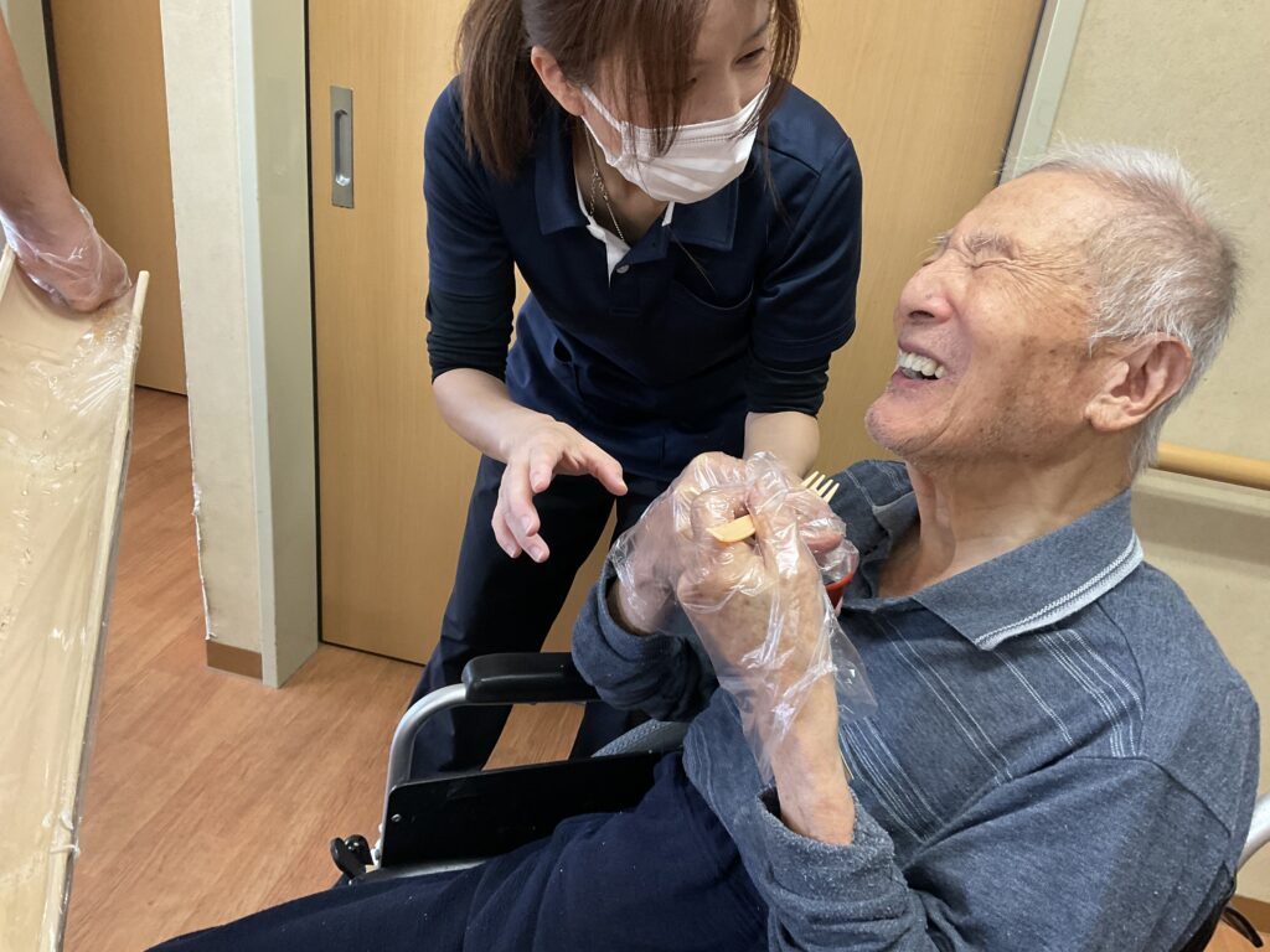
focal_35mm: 29
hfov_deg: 61.7
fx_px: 1064
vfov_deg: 48.2
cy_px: 476
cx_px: 635
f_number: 1.8
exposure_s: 1/60
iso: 80
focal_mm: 3
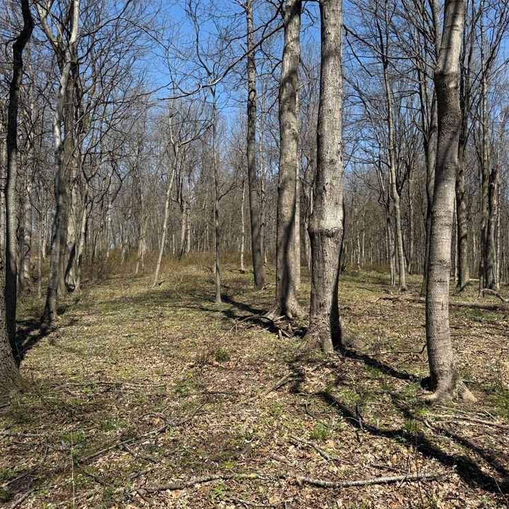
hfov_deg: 55.6
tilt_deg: +4.5
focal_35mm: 29
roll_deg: -2.9
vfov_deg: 55.6
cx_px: 256
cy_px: 250
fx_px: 482
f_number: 1.78
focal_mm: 6.76
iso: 80
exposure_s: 1/3584
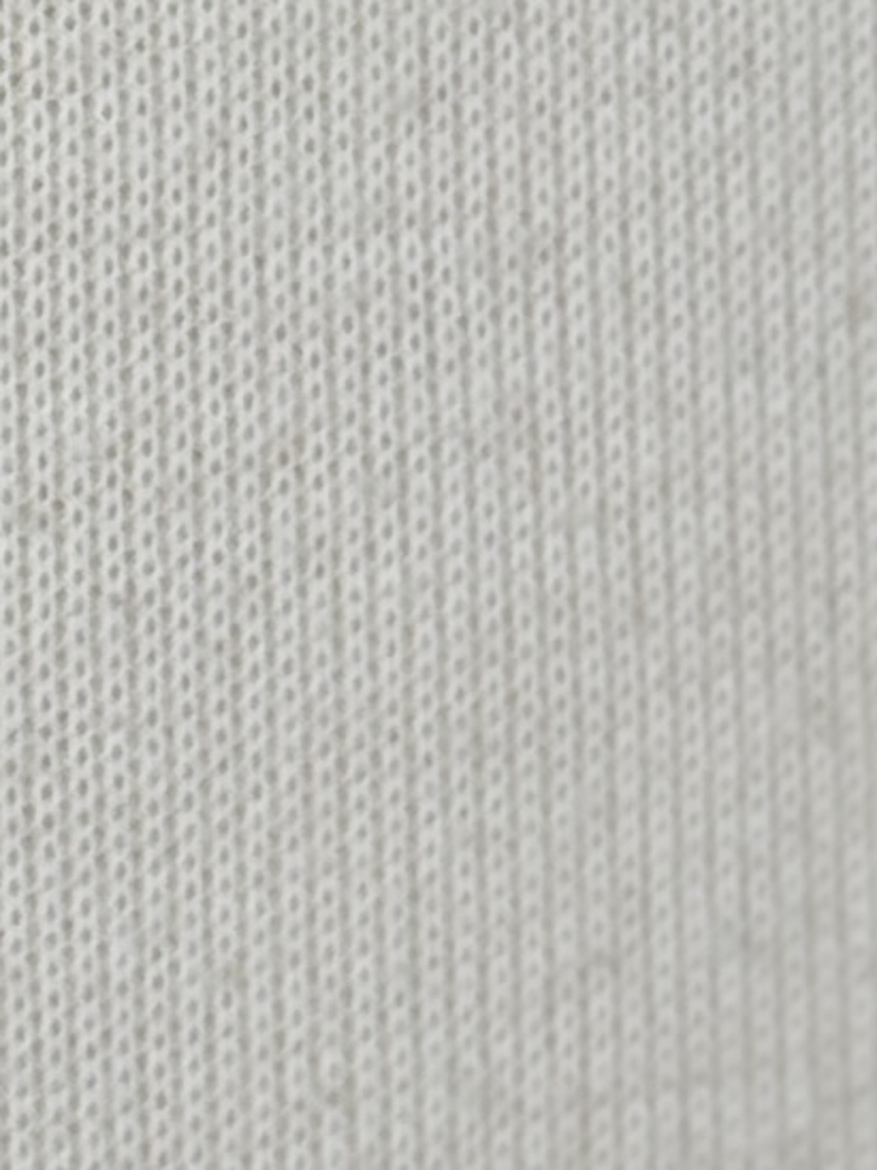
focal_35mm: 243
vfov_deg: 8.0
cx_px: -781
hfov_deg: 6.0
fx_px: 8209
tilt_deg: -11.3
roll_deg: -3.4
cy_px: -618
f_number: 1.78
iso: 64
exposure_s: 1/176
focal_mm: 6.76
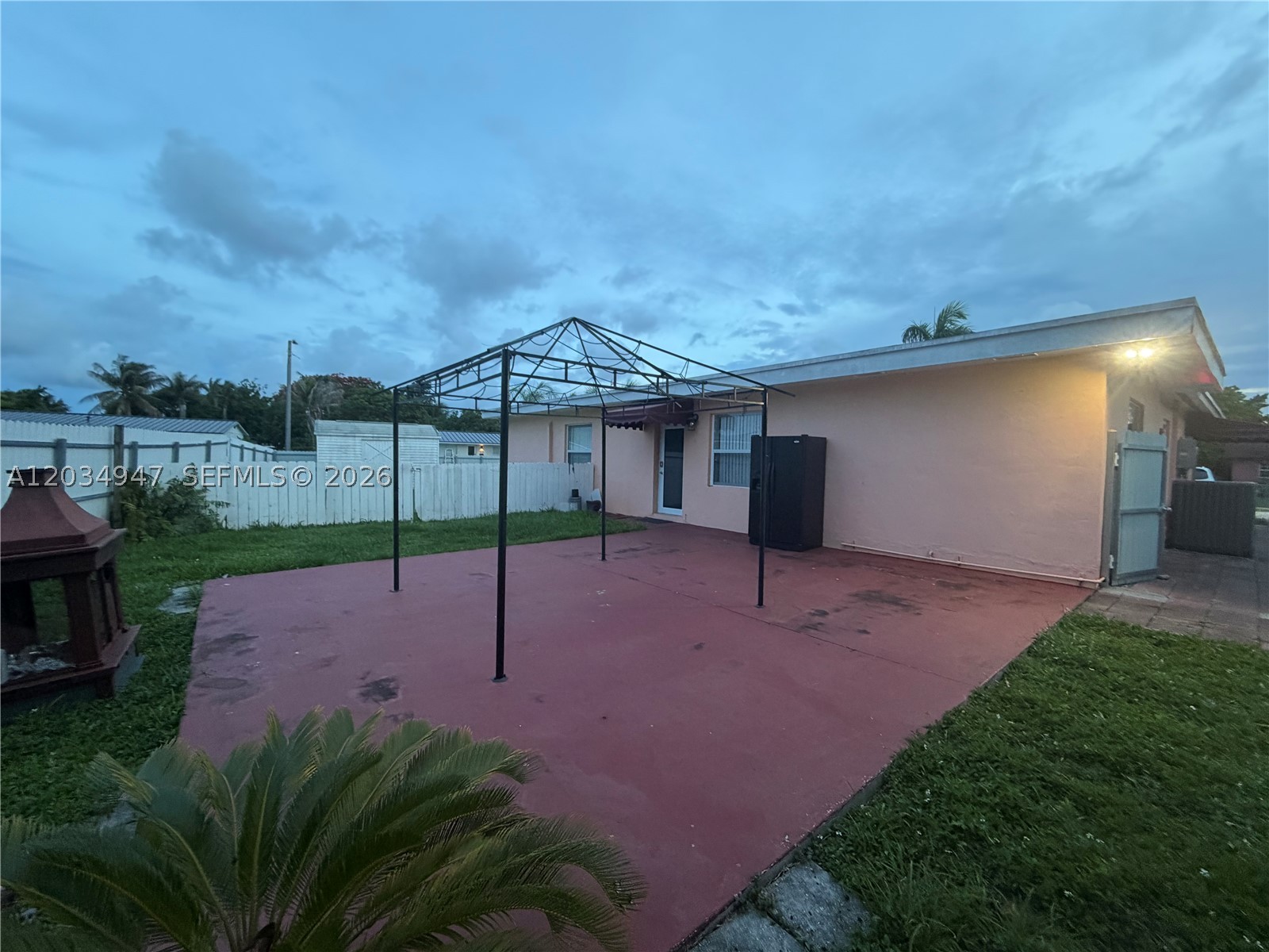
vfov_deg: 85.7
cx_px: 634
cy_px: 476
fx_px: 513
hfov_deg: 102.1
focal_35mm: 14
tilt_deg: -1.9
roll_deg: -1.5
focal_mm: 2.22
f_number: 2.2
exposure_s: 1/60
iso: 320
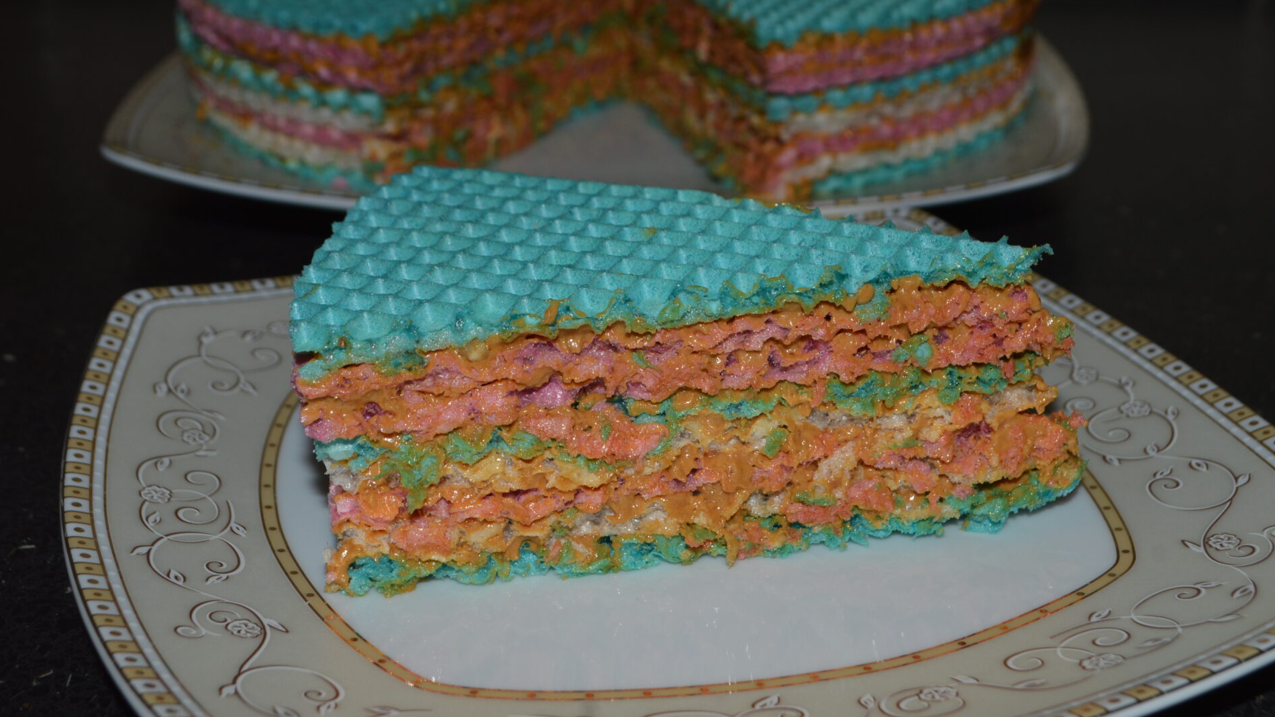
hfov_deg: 37.5
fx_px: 1877
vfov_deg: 21.6
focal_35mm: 56
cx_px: 635
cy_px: 304
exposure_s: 1/60
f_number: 8
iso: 100
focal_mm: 35
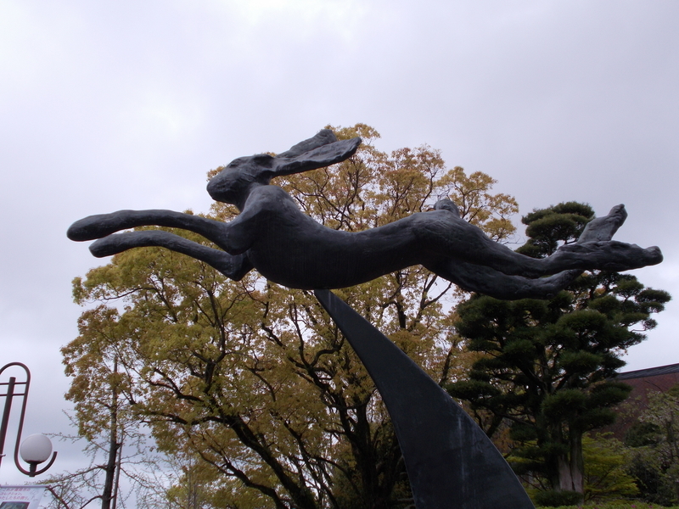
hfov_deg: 47.9
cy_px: 254
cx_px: 340
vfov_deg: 36.8
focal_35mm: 39
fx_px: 765
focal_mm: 6.9
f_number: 3.9
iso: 80
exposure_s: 1/320
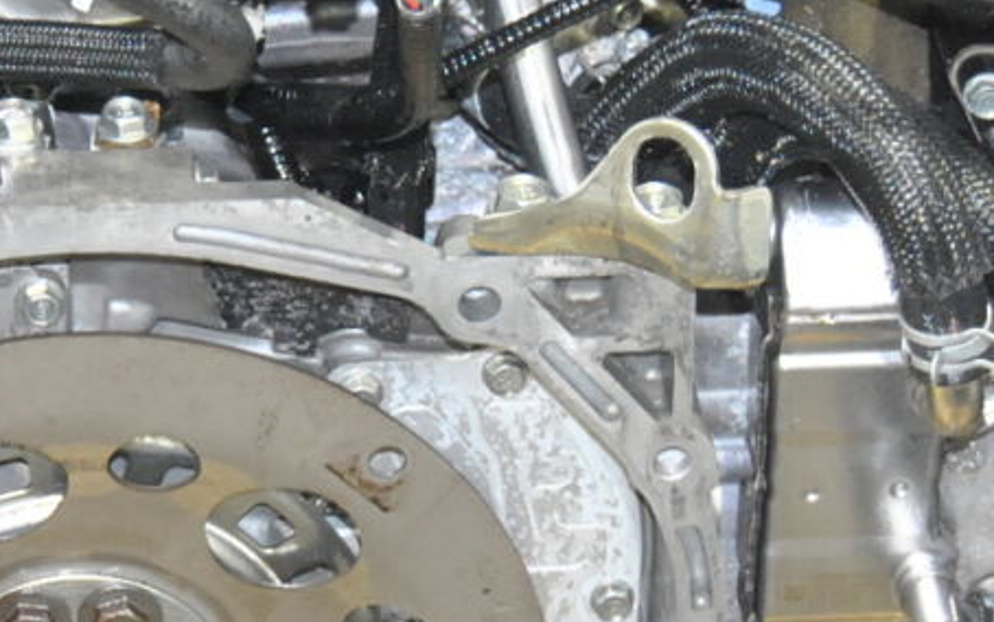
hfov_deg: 11.0
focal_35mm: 189
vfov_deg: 7.0
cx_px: 48
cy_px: 240
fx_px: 5116
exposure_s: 1/60
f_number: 4.8
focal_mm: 35
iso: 800
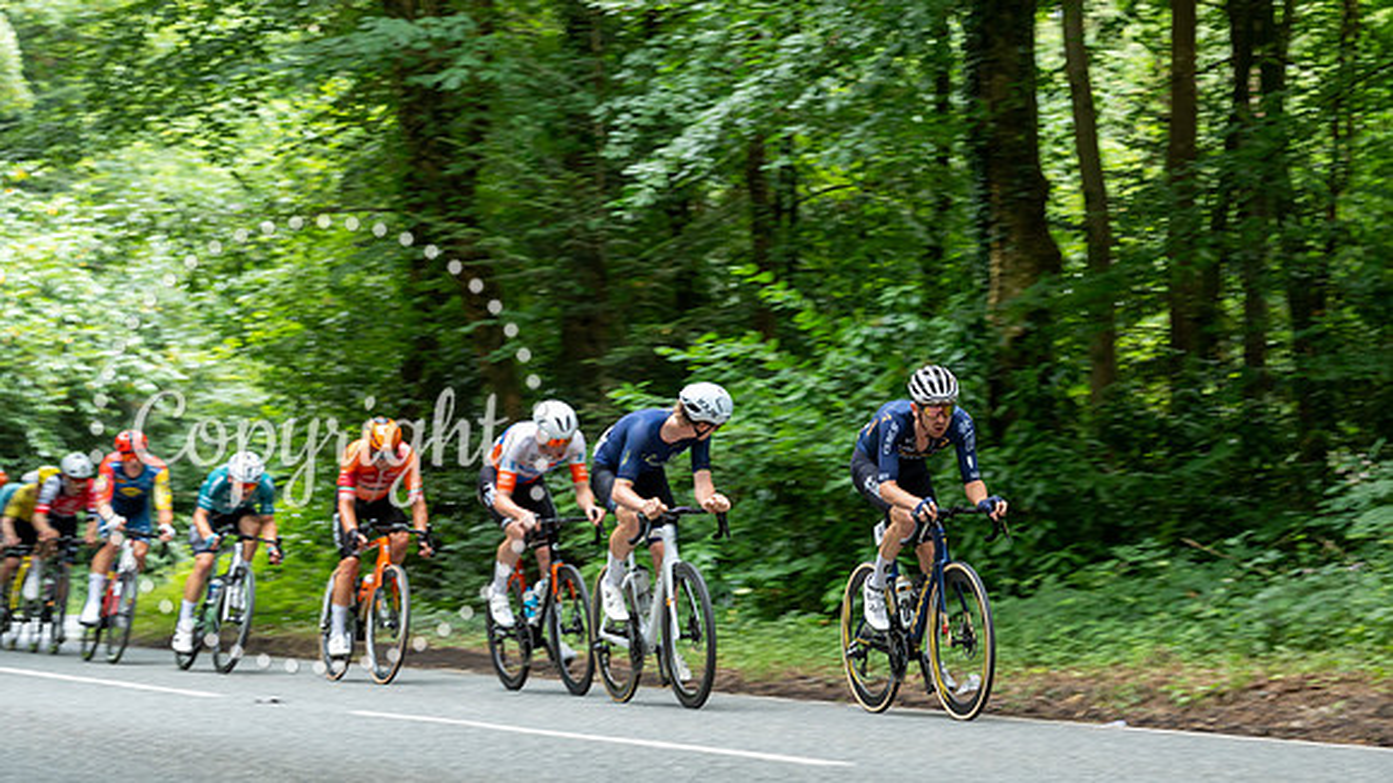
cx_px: 907
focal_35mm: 110
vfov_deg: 11.0
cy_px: 413
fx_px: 4061
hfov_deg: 19.4
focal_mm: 70
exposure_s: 1/160
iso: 640
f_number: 4.5
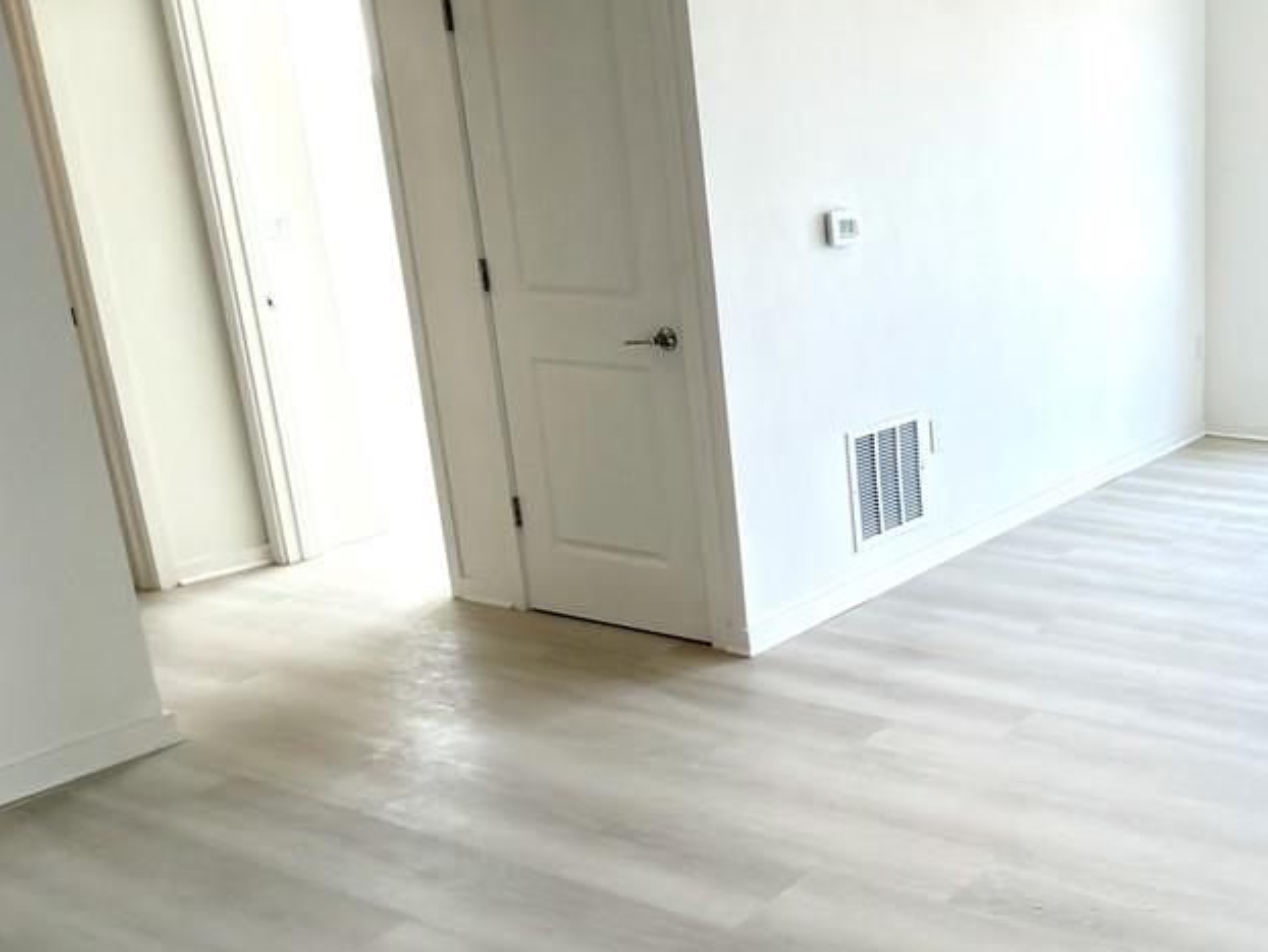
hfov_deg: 45.8
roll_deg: +0.5
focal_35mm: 36
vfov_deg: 39.6
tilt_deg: -16.0
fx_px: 1319
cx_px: 1172
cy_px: 520
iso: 50
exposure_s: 1/134
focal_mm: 2.22
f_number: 2.2
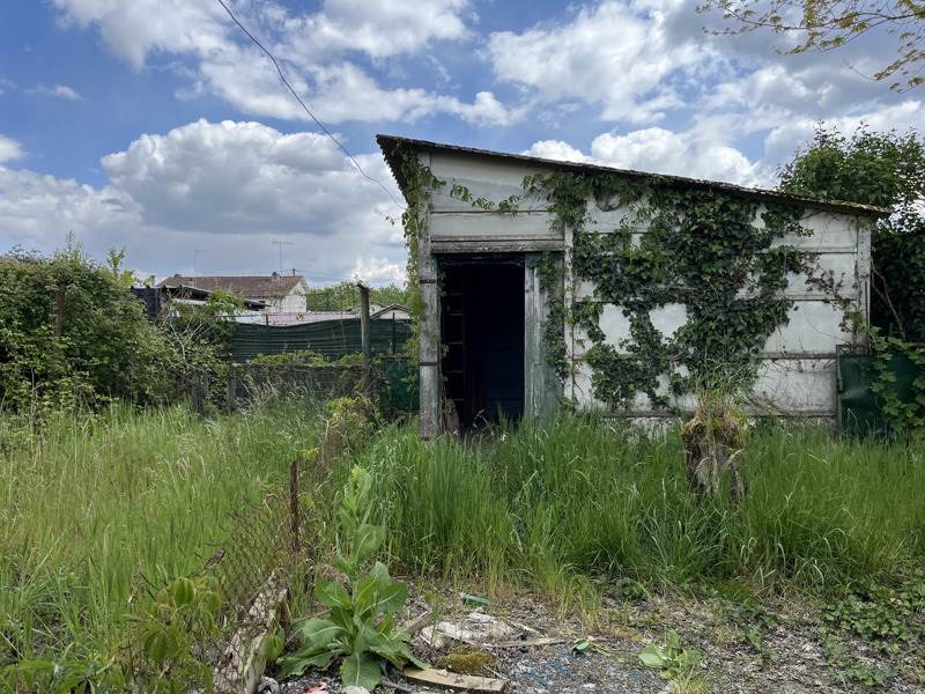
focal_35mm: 26
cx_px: 462
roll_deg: +0.7
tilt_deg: -1.3
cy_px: 347
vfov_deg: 53.1
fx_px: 695
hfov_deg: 67.3
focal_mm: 5.1
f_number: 1.6
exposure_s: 1/2101
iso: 50
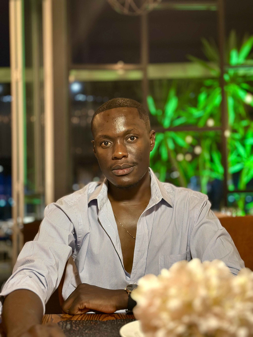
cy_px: 168
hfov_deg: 30.3
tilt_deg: +4.9
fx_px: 468
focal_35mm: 48
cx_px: 126
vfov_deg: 39.7
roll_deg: +0.4
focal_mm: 6.86
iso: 640
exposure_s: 1/25
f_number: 1.78
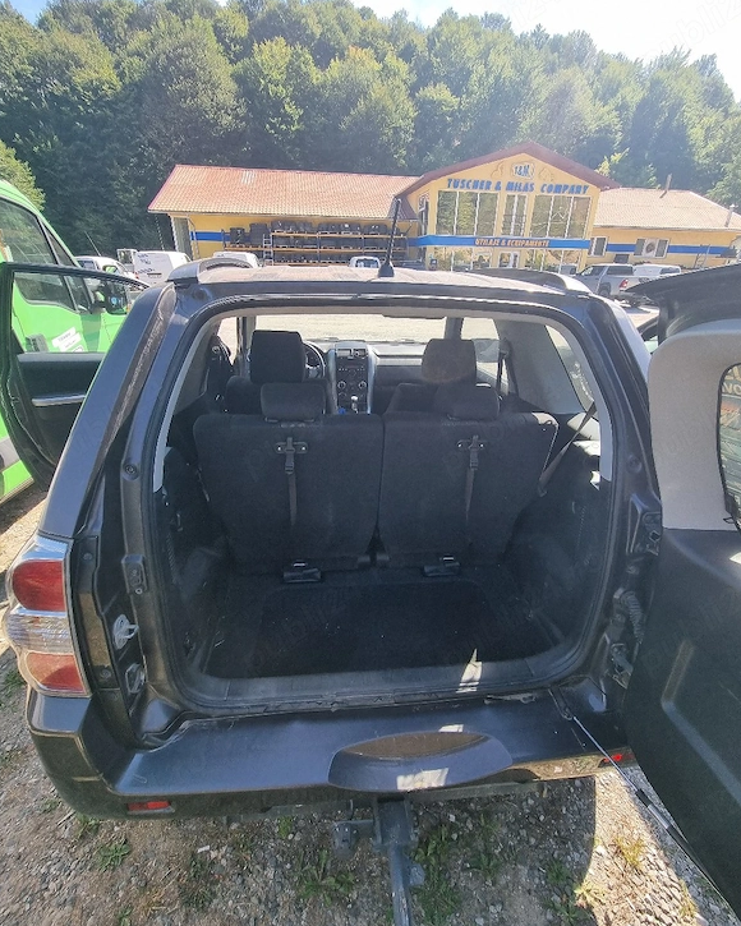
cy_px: 442
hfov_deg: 88.0
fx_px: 384
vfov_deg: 100.6
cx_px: 374
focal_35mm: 14
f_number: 2.2
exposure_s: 1/667
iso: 50
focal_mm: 2.2
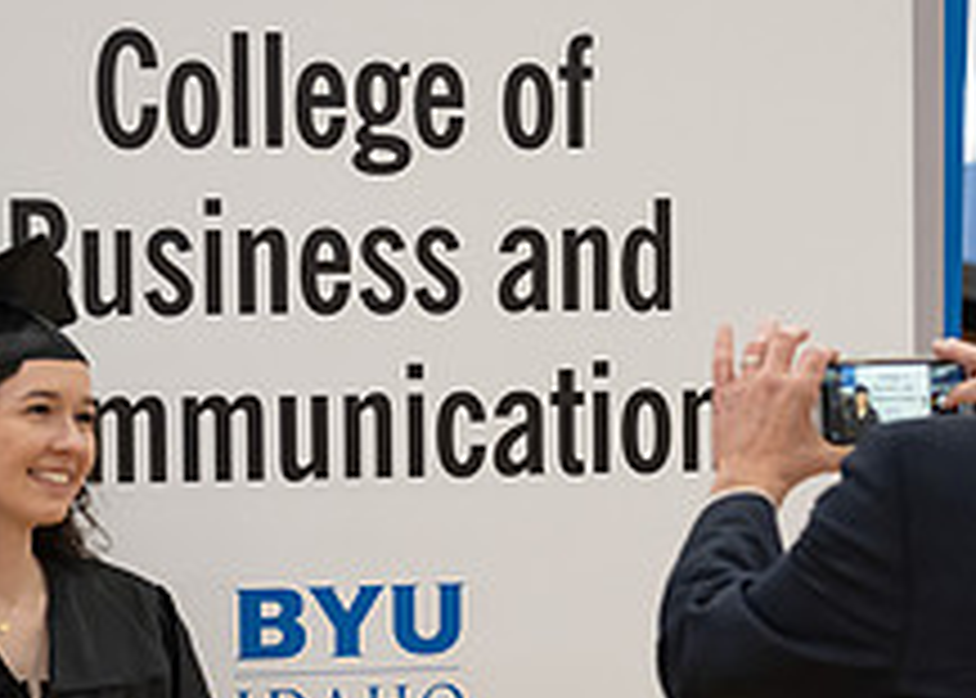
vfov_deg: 6.7
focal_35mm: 216
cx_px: 548
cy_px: 544
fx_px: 5987
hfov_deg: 9.3
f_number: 2.8
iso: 800
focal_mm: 70
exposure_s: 1/250
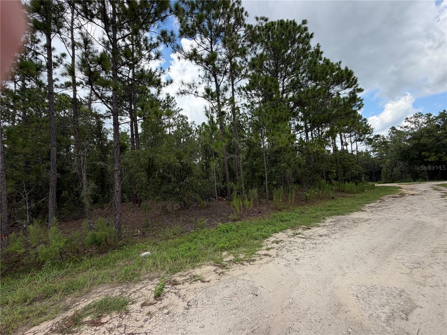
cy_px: 168
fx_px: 181
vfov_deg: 85.7
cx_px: 224
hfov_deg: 102.1
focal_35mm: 14
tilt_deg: +5.3
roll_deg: +6.2
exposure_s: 1/579
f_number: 2.2
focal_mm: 2.22
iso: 40
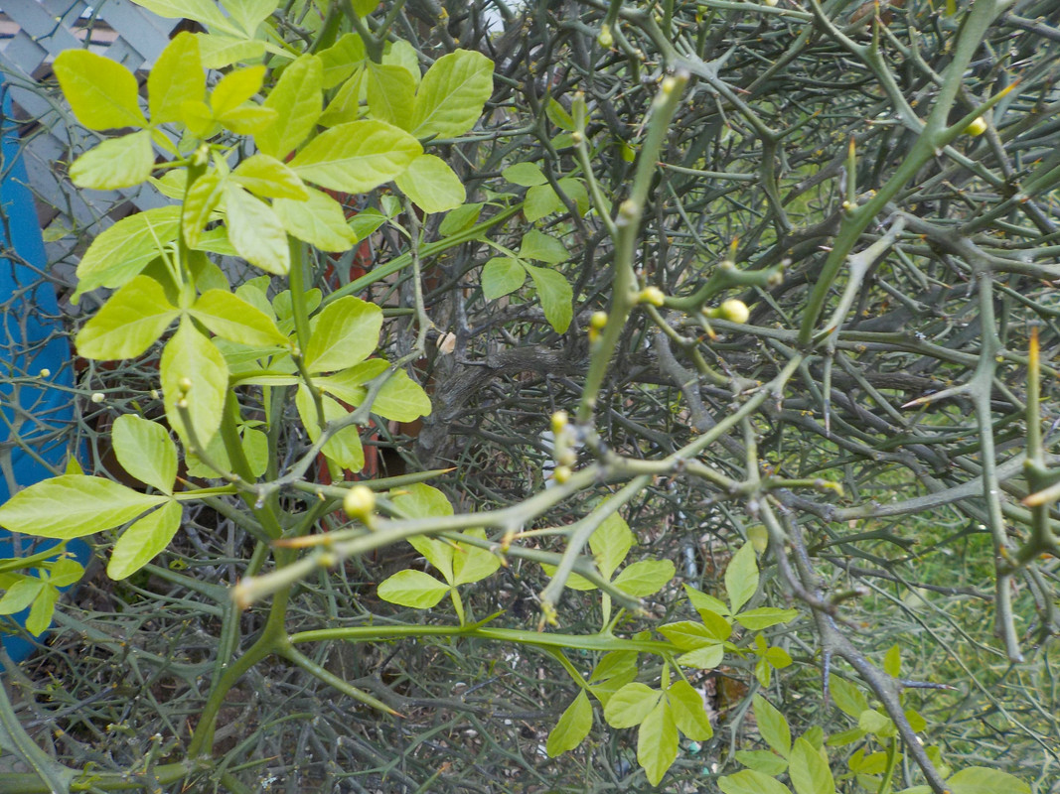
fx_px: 919
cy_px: 397
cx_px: 530
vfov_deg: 46.8
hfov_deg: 60.0
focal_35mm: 30
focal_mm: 4.1
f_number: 3.3
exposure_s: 1/30
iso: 160
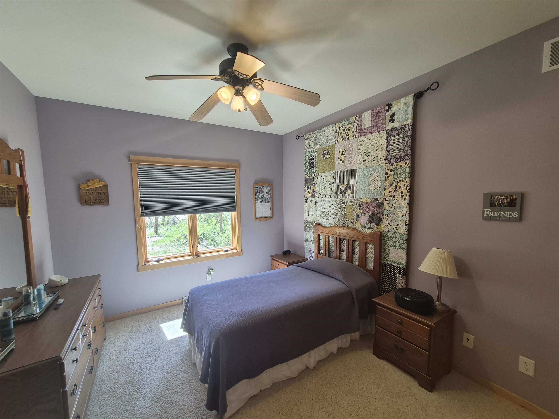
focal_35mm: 13
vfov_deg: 89.9
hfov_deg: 106.2
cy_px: 210
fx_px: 210
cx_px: 280
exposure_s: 1/60
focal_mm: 1.74
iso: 64
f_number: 2.2
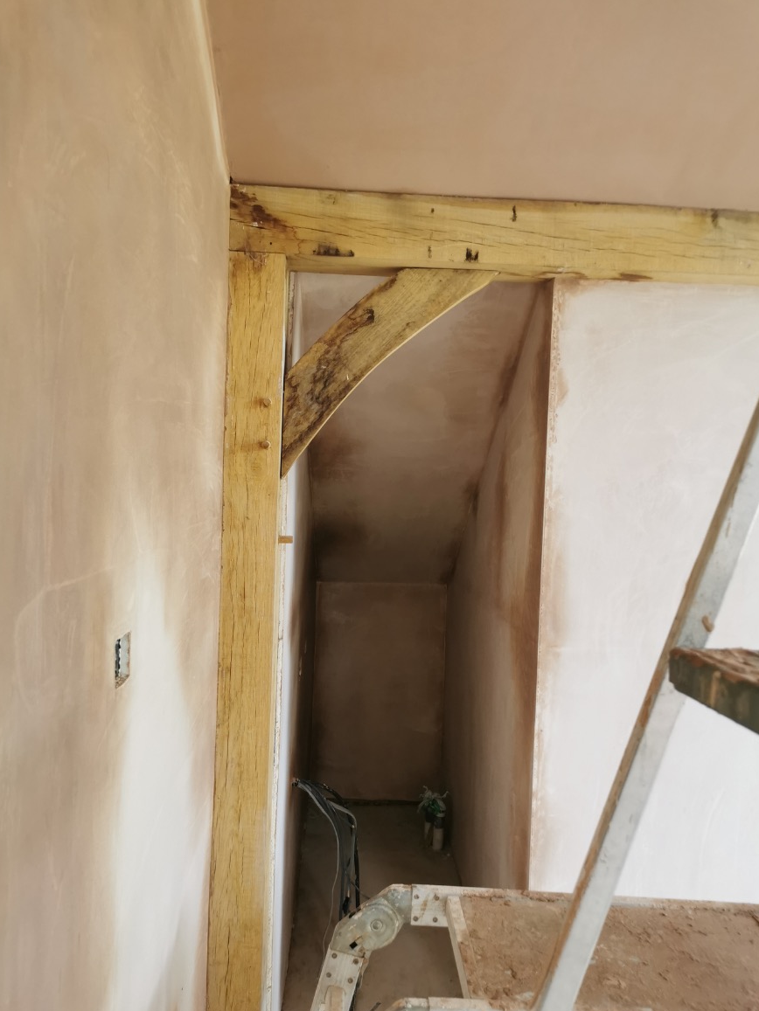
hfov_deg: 49.8
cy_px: 520
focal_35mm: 28
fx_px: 818
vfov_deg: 63.4
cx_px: 372
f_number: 1.8
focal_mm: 5.58
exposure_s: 1/50
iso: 125
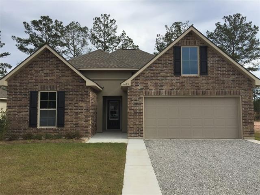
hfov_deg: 61.7
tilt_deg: +3.6
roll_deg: -0.5
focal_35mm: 29
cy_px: 98
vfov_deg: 48.2
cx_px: 130
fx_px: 218
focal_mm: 4.15
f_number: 2.2
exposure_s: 1/1883
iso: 32
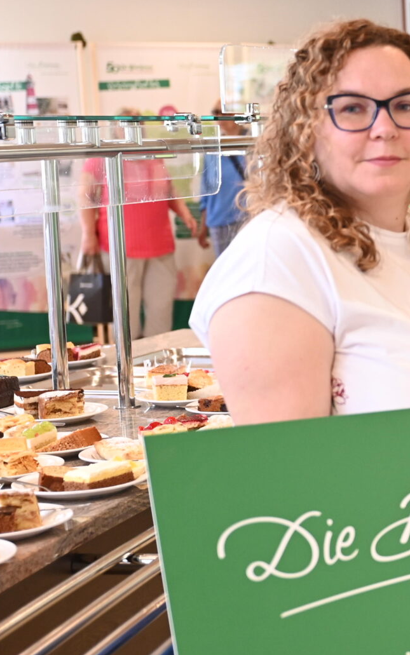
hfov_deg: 12.9
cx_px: 756
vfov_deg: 22.8
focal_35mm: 91
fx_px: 1626
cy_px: 338
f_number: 2.8
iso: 1250
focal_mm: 36
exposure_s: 1/125
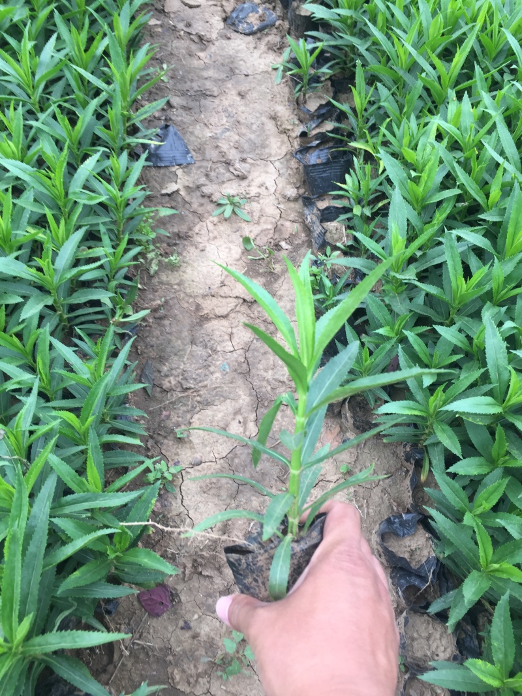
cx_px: 261
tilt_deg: -63.9
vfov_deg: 61.7
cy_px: 348
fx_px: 583
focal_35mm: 29
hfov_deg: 48.2
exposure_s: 1/100
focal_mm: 4.15
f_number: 2.2
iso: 32
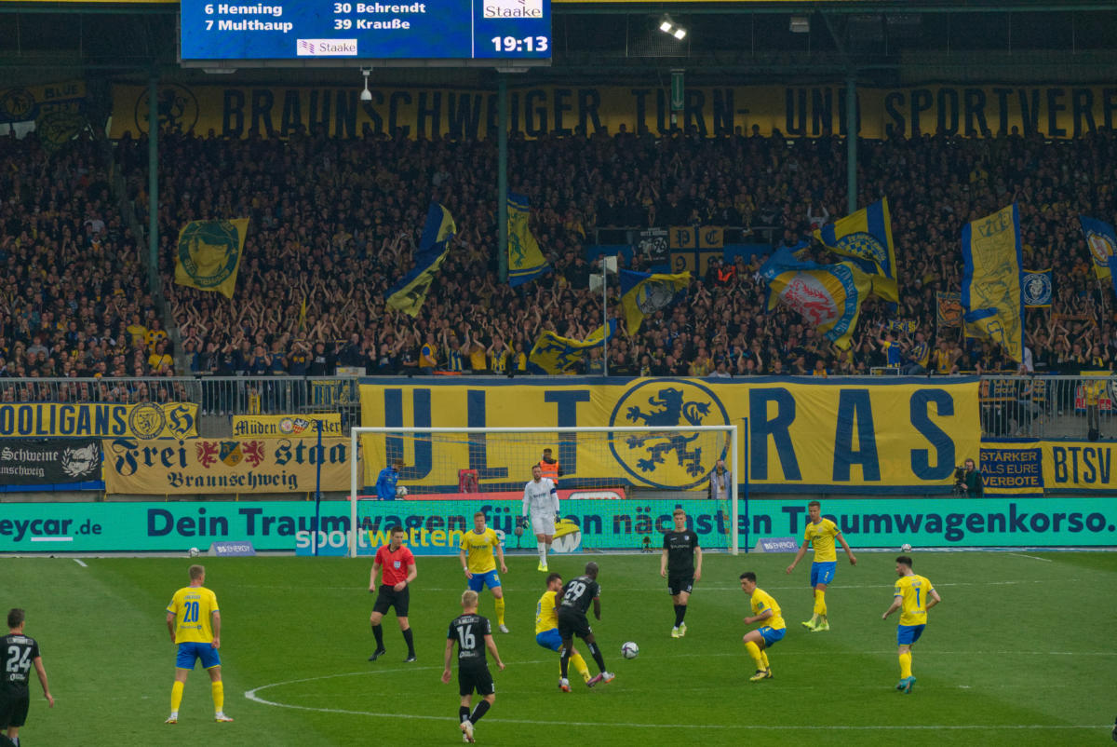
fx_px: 7669
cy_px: 374
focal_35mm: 247
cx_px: 558
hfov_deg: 8.3
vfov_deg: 5.6
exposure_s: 1/640
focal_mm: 90.5
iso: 800
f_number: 7.1
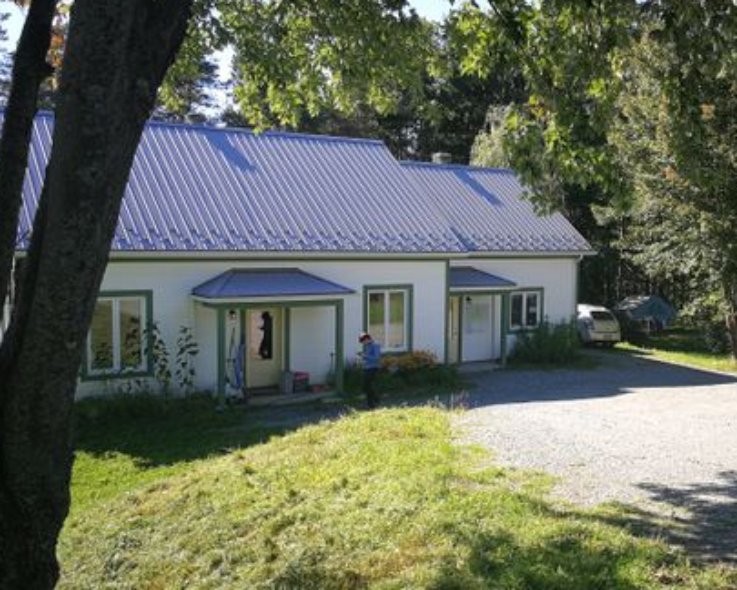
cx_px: 508
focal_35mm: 39
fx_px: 851
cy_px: 300
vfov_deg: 38.2
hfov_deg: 45.9
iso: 50
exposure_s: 1/429
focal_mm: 3.95
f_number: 2.2
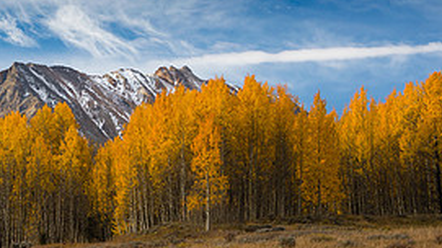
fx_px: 2366
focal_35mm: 202
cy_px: 55
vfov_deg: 6.0
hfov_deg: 10.6
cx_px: 15
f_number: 8
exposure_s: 1/125
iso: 160
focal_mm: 90
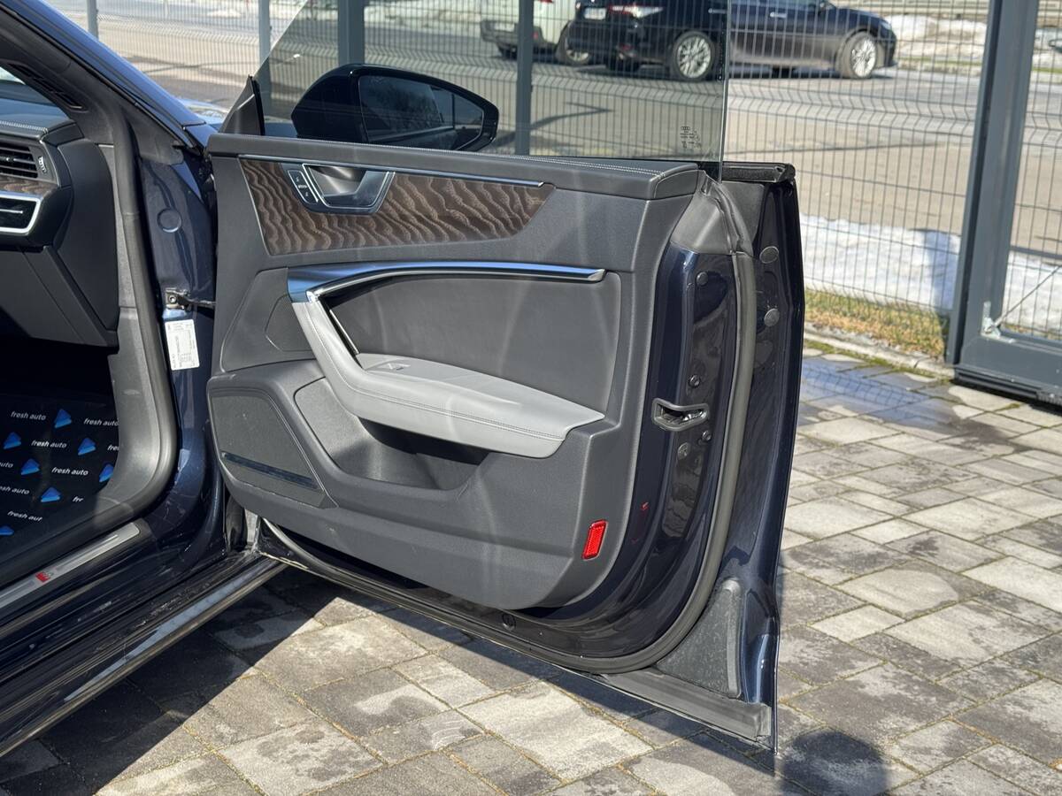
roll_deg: -1.4
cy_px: 398
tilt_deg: -14.5
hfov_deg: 39.7
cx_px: 531
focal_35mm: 48
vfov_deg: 30.3
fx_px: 1473
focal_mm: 6.76
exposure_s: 1/1724
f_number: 1.78
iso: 64
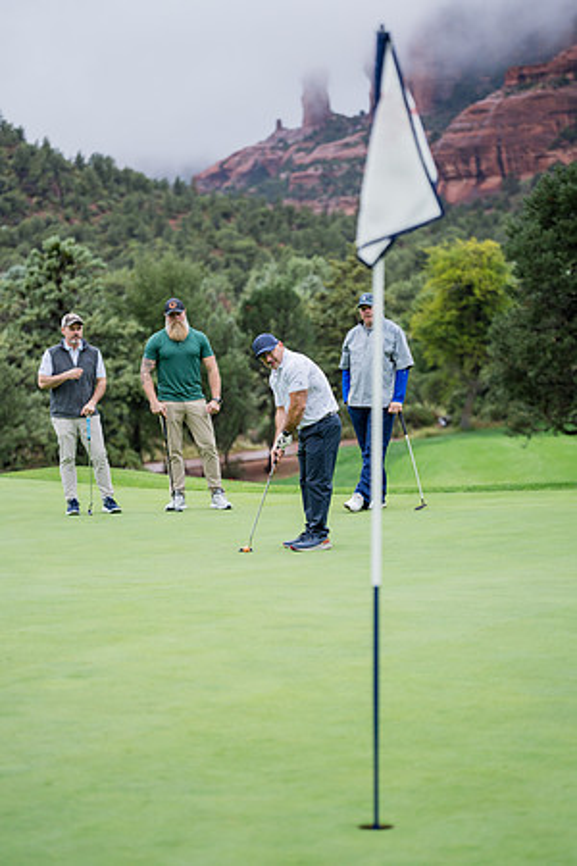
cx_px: 288
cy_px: 433
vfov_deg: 20.5
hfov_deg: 13.8
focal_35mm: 99
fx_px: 2390
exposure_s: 1/2000
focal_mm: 99.4
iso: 500
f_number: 2.8
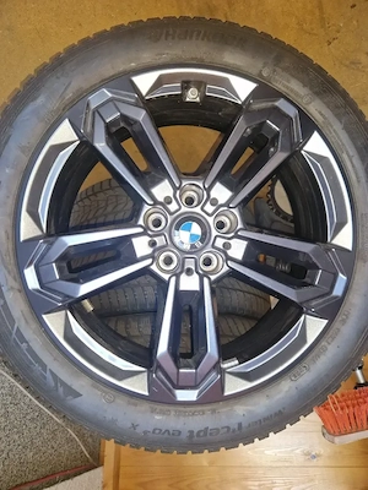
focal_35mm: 23
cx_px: 184
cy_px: 245
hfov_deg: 58.9
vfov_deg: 73.9
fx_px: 326
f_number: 1.8
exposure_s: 1/50
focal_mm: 5.4
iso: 172
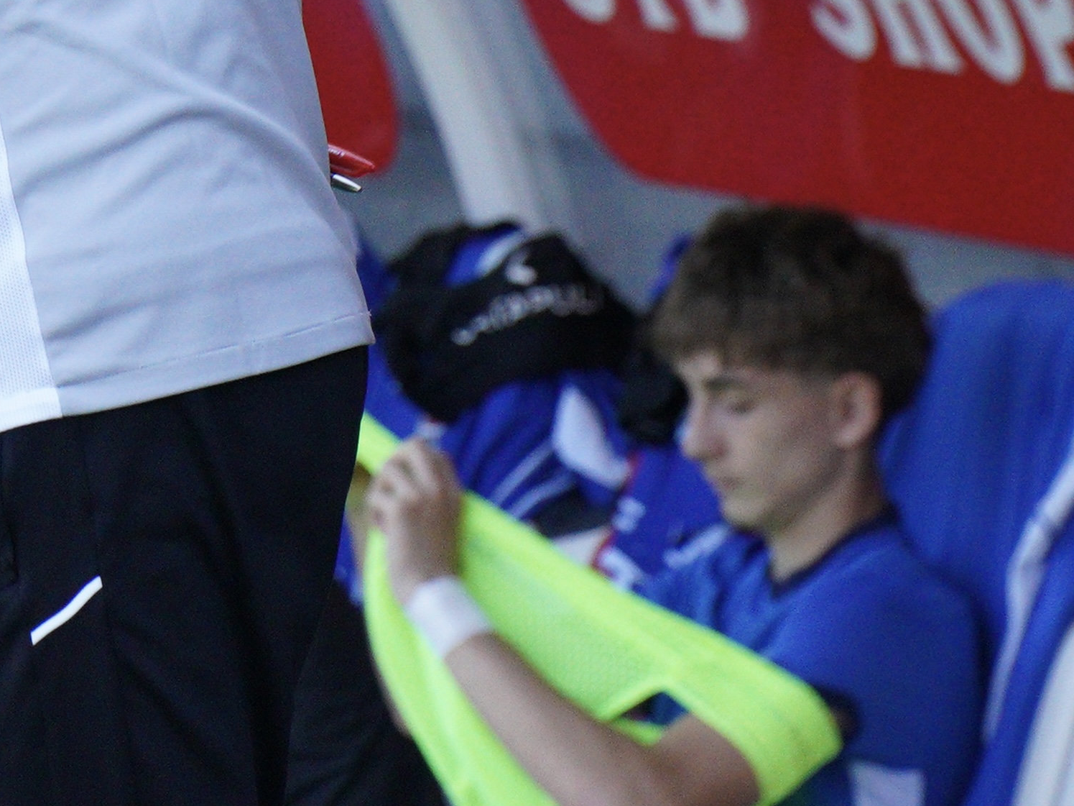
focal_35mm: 451
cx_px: -438
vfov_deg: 3.3
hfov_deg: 4.4
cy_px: 14
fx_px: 13992
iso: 3200
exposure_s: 1/1600
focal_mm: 150
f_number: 5
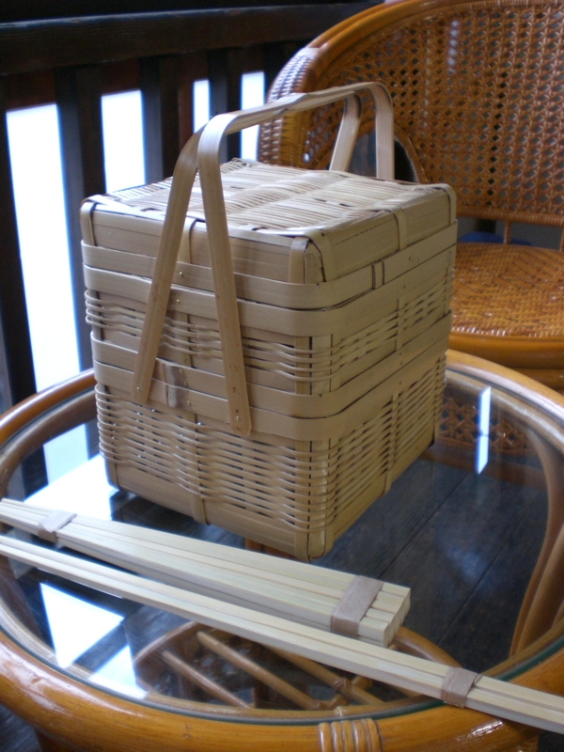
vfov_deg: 49.0
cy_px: 376
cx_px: 282
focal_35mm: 38
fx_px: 826
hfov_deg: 37.7
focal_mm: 6.3
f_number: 3.1
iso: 200
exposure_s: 1/10
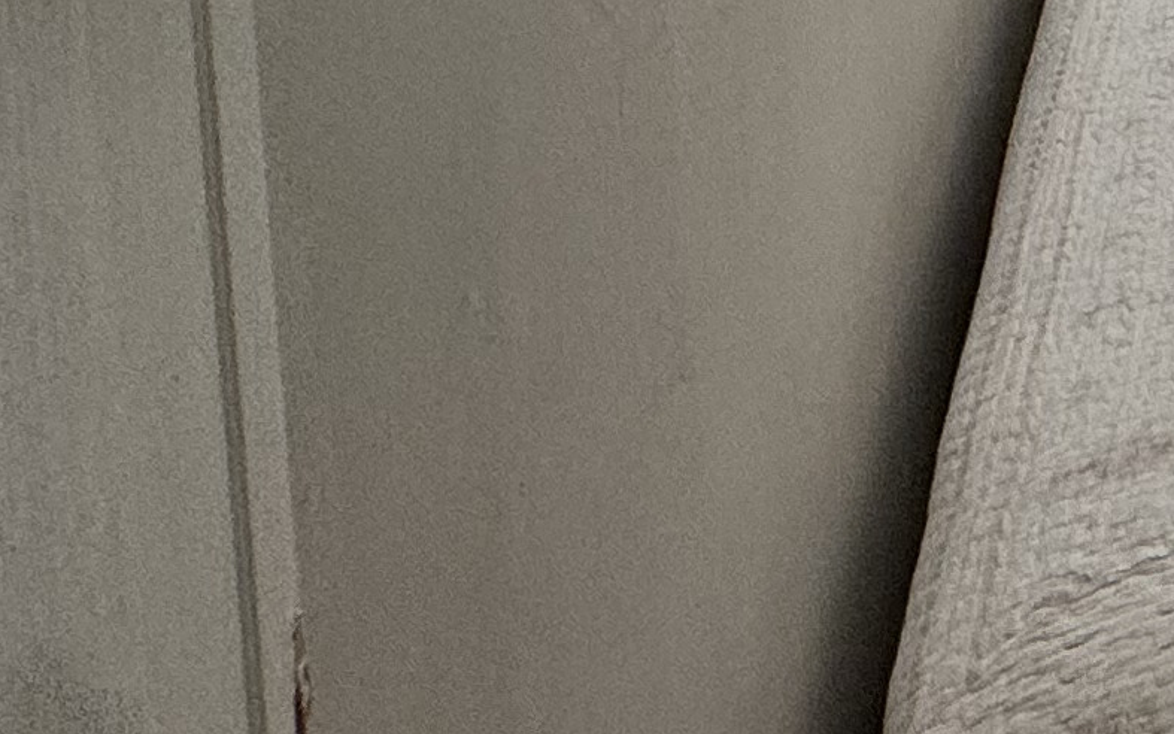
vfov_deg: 13.5
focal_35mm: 76
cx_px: 2597
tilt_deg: -0.8
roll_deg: +2.5
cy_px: -920
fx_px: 2432
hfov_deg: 16.5
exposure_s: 1/100
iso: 50
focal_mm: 2.22
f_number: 2.2
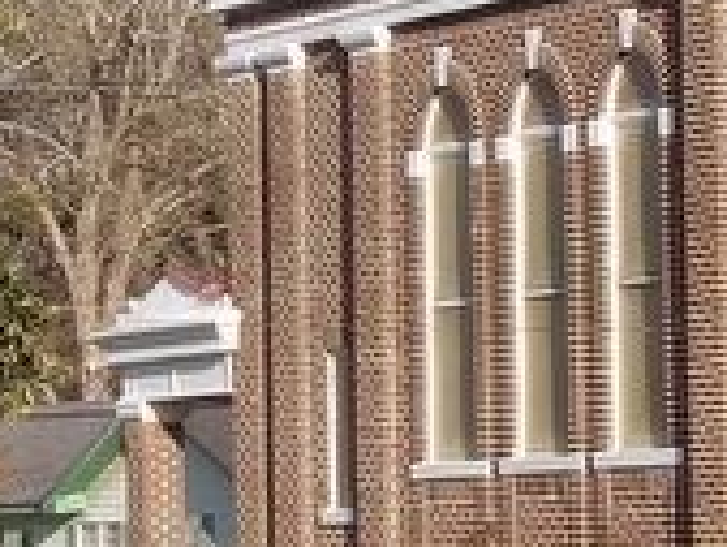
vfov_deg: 5.9
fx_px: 5275
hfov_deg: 7.9
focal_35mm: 251
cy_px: 146
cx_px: 327
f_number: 3.9
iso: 100
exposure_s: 1/421
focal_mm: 9.5
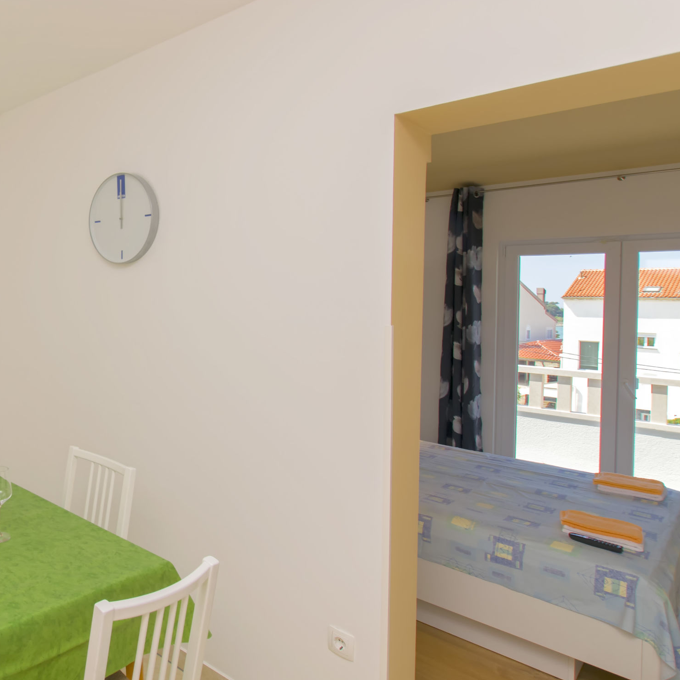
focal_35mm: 24
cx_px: 63
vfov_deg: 64.9
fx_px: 533
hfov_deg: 55.9
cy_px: 311
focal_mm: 10
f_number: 6.3
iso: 200
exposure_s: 1/160
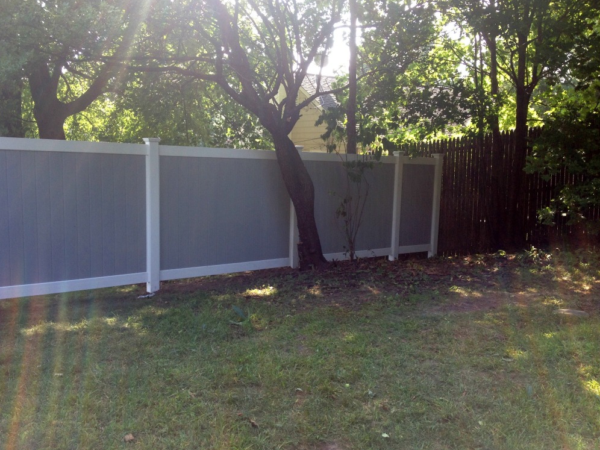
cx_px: 294
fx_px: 624
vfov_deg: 39.7
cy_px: 227
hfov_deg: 51.4
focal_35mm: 36
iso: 50
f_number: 2.4
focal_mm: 4.28
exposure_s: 1/169
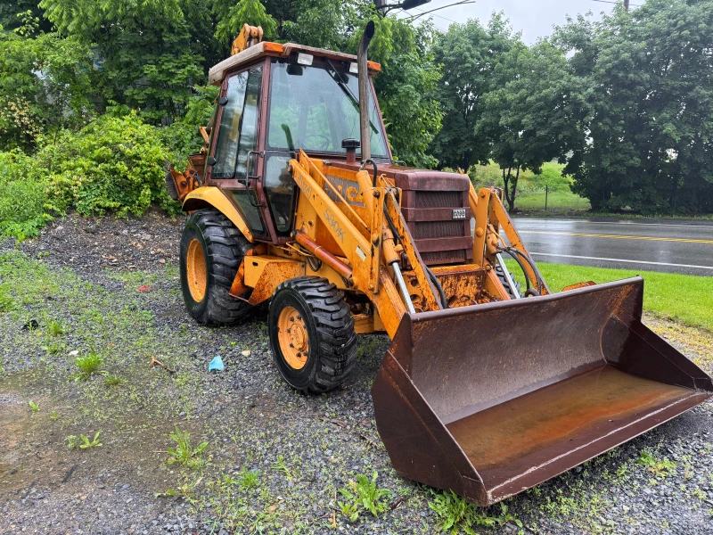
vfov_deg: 56.8
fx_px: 494
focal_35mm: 24
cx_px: 356
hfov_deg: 71.6
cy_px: 268
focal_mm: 6.76
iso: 125
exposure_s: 1/121
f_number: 1.78
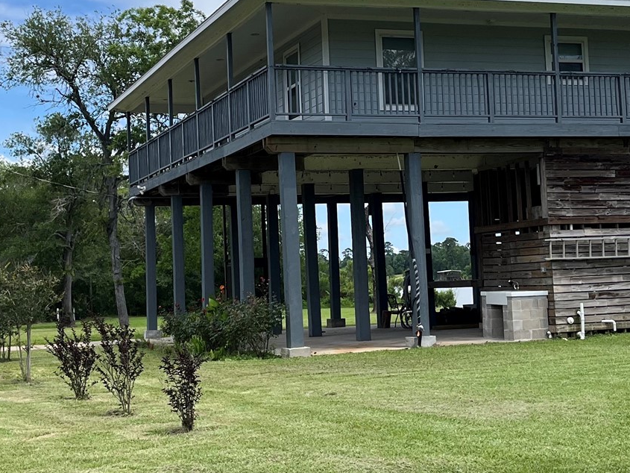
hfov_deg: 30.7
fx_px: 1147
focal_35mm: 63
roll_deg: +2.8
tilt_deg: +4.0
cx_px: 338
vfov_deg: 23.3
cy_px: 222
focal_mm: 5.1
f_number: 1.6
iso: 50
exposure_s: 1/3311
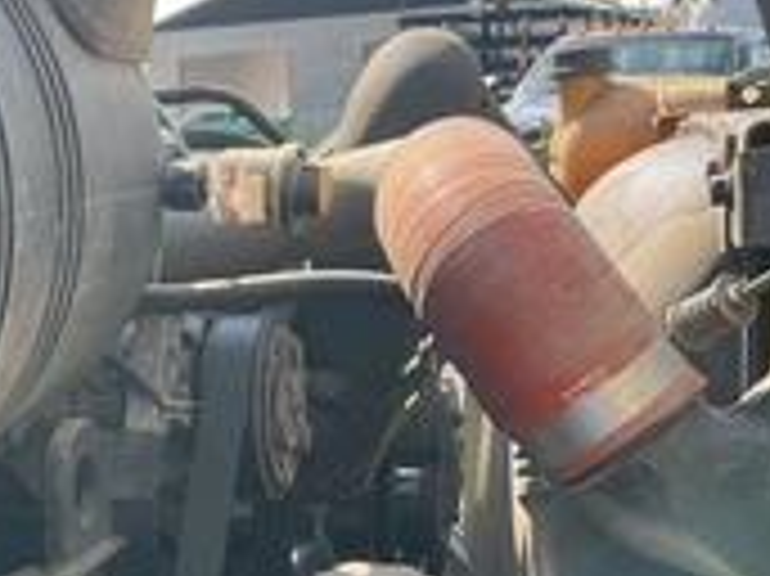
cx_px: 45
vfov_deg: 21.4
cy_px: 418
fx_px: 1512
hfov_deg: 27.3
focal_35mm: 68
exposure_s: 1/378
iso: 25
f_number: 1.8
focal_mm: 3
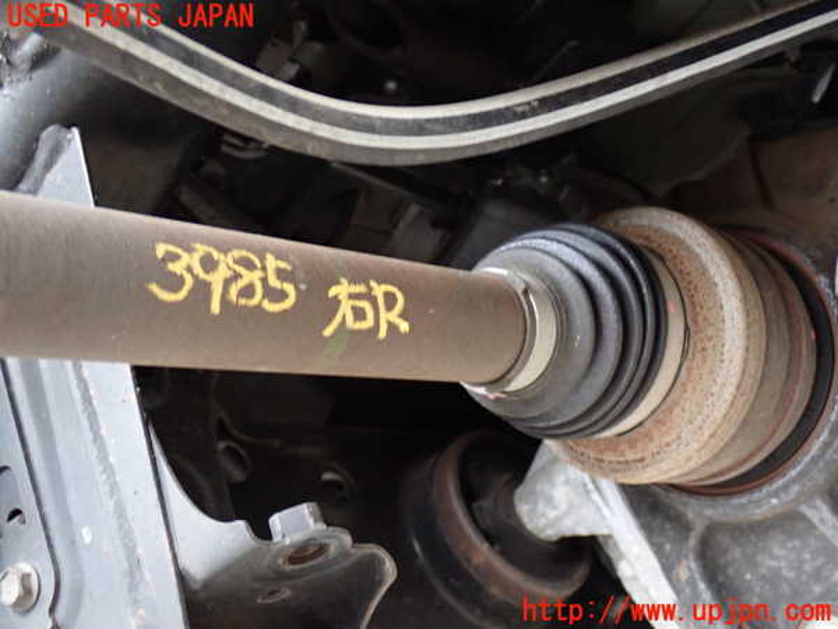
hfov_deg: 40.4
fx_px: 1138
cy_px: 314
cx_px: 419
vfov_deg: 30.9
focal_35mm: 47
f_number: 3.1
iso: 800
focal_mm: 8.4
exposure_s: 1/13
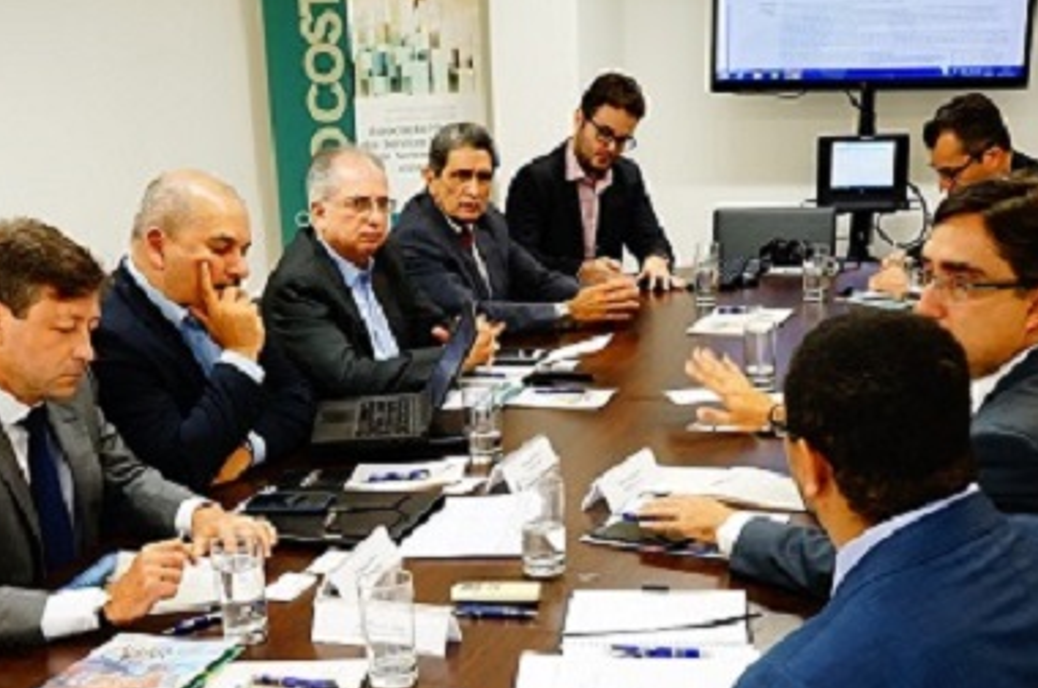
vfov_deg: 27.0
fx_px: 1410
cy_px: 534
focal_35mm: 49
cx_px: 475
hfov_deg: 40.4
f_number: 6.3
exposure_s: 1/15
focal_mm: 31
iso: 640
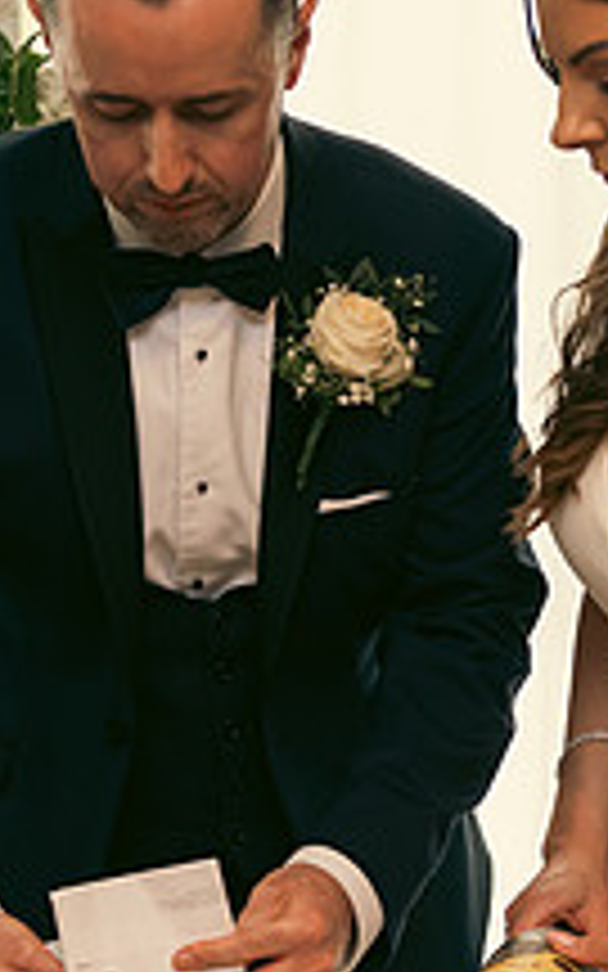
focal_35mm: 137
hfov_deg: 9.6
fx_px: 3632
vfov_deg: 15.2
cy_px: 619
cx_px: 216
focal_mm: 50
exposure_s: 1/160
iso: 640
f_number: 3.5
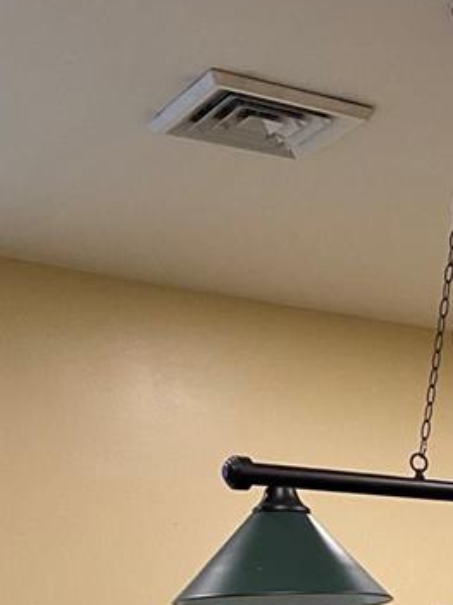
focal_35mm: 89
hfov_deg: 15.6
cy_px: 739
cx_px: 624
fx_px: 1554
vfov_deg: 20.5
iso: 250
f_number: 1.8
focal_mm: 4.25
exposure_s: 1/60
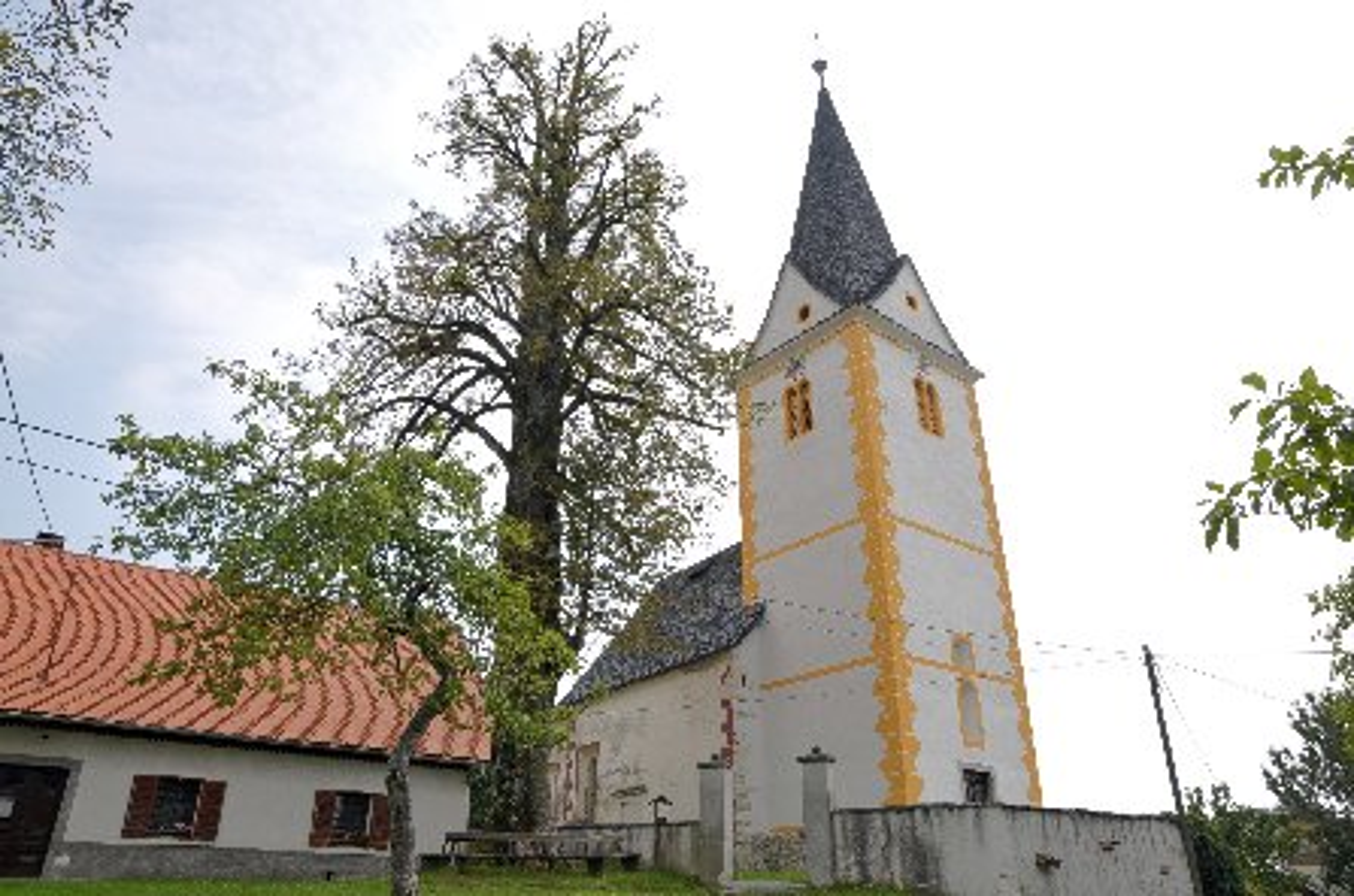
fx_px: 901
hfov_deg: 73.9
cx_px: 677
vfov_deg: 52.9
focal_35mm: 24
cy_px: 448
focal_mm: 16
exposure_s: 1/320
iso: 400
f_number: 9
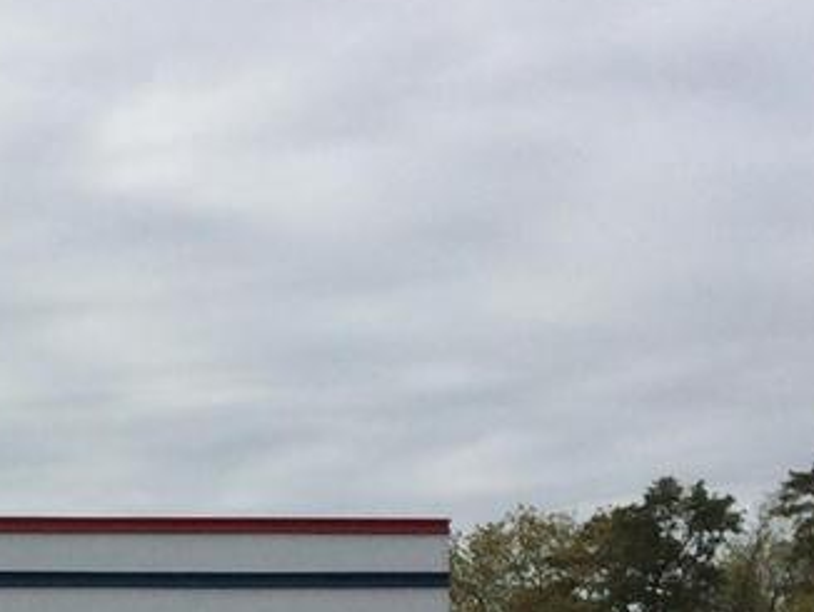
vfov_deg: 11.3
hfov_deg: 13.6
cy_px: 832
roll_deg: -0.7
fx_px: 3012
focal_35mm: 128
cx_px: -707
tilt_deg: +1.4
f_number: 2.2
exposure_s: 1/3425
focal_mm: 4.15
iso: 32
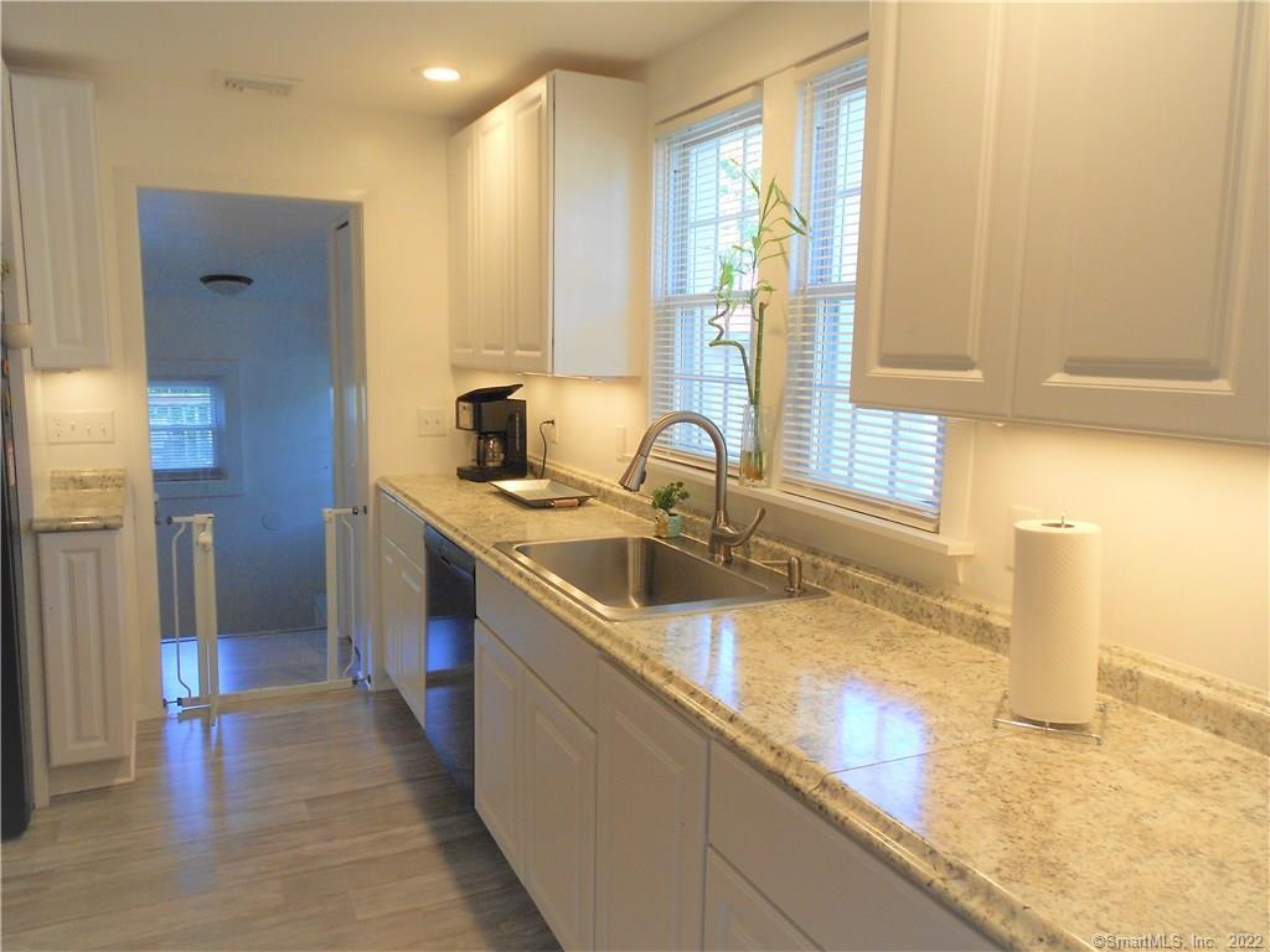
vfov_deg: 53.1
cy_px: 476
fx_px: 954
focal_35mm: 26
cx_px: 635
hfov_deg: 67.3
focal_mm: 4.6
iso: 125
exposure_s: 1/30
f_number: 3.2
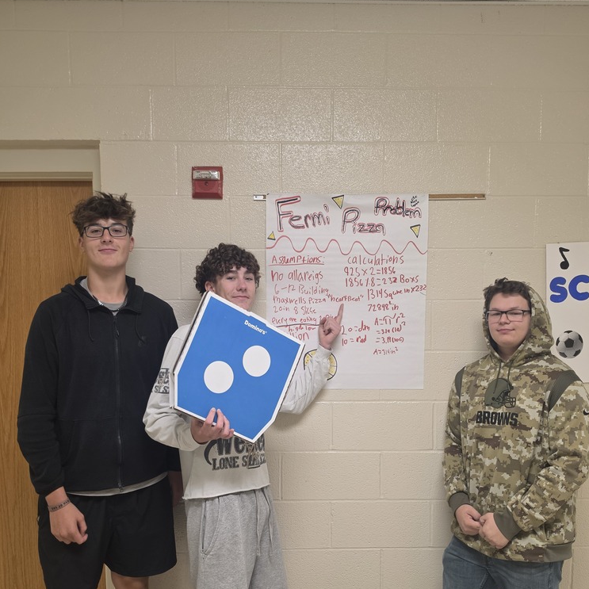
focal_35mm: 28
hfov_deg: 57.3
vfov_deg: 56.9
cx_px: 303
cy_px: 351
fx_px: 539
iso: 200
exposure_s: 1/120
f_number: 1.4
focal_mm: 6.5
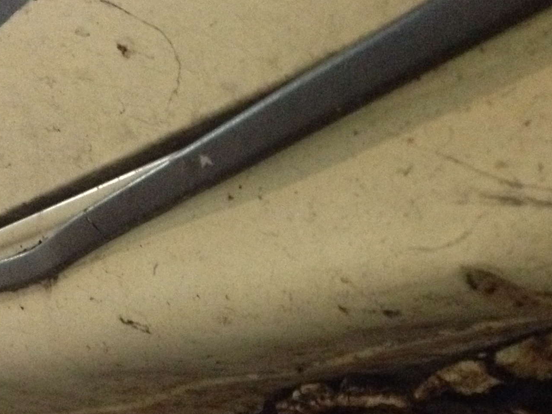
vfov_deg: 16.4
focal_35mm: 89
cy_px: 351
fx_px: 1419
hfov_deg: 22.0
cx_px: 283
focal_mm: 4.28
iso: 800
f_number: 2.4
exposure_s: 1/15
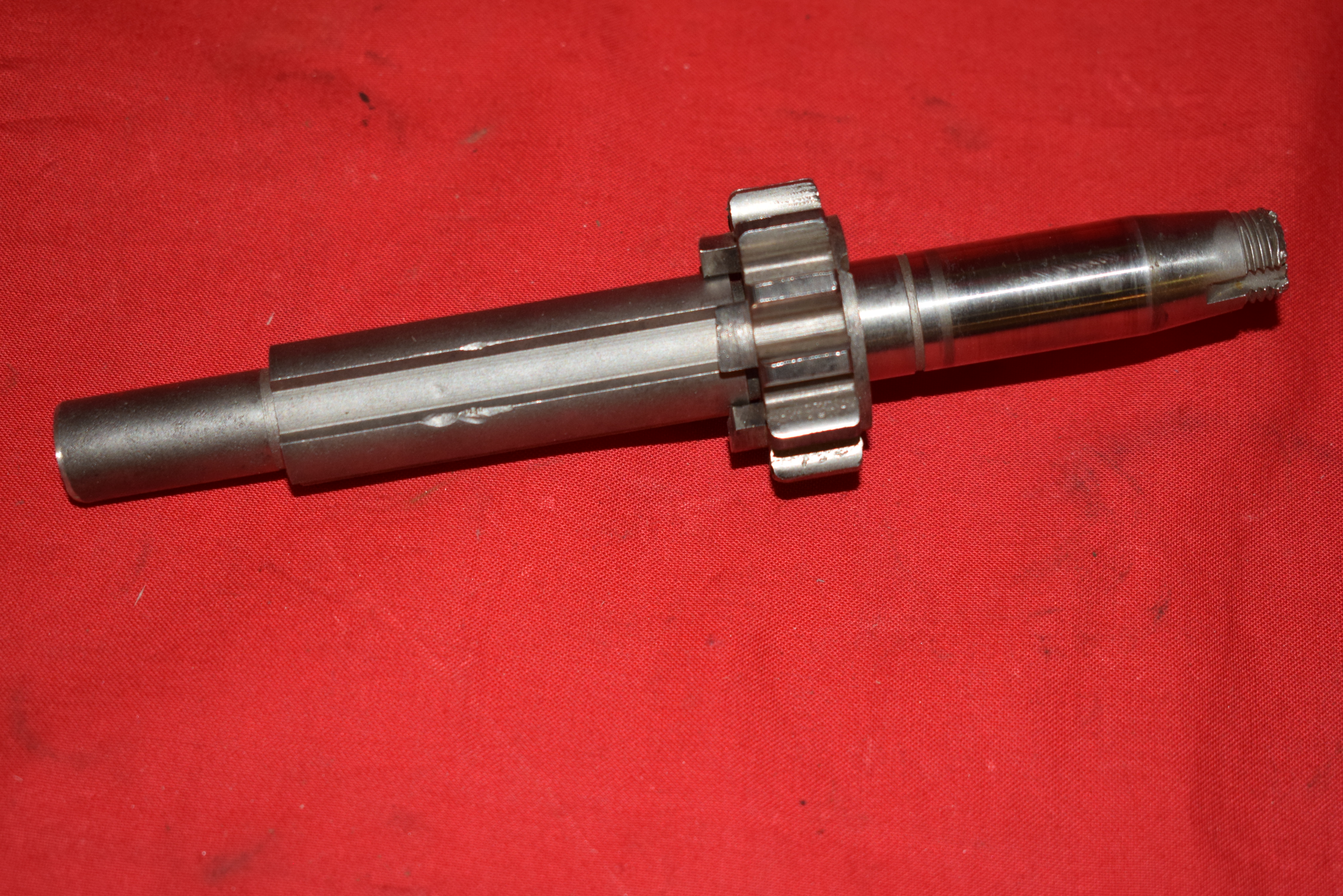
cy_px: 448
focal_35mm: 72
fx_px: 2687
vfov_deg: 18.9
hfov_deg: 28.1
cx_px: 672
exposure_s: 1/160
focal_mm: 48
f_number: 5.3
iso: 640
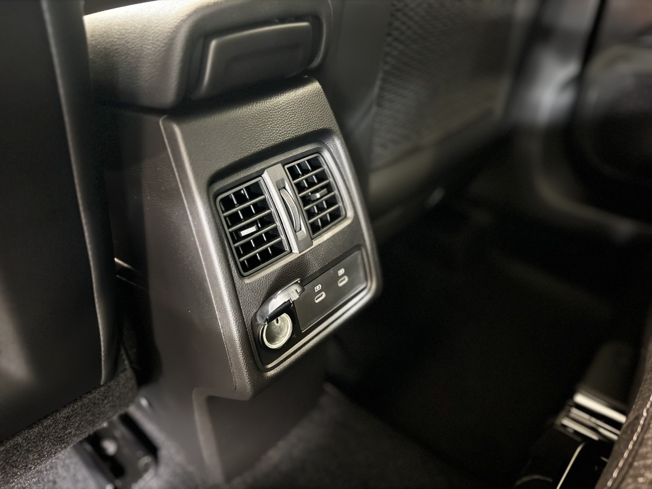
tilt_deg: -31.7
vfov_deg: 56.8
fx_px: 452
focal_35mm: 24
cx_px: 326
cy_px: 244
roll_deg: +3.6
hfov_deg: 71.6
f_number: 1.78
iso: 2500
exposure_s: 1/9
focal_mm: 6.76
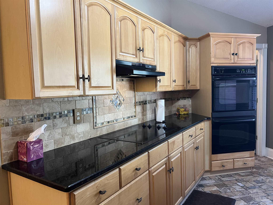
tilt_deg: -3.8
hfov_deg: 67.3
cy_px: 102
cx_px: 136
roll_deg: +2.0
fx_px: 205
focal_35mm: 26
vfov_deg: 53.1
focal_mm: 5.7
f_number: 1.5
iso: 160
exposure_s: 1/60
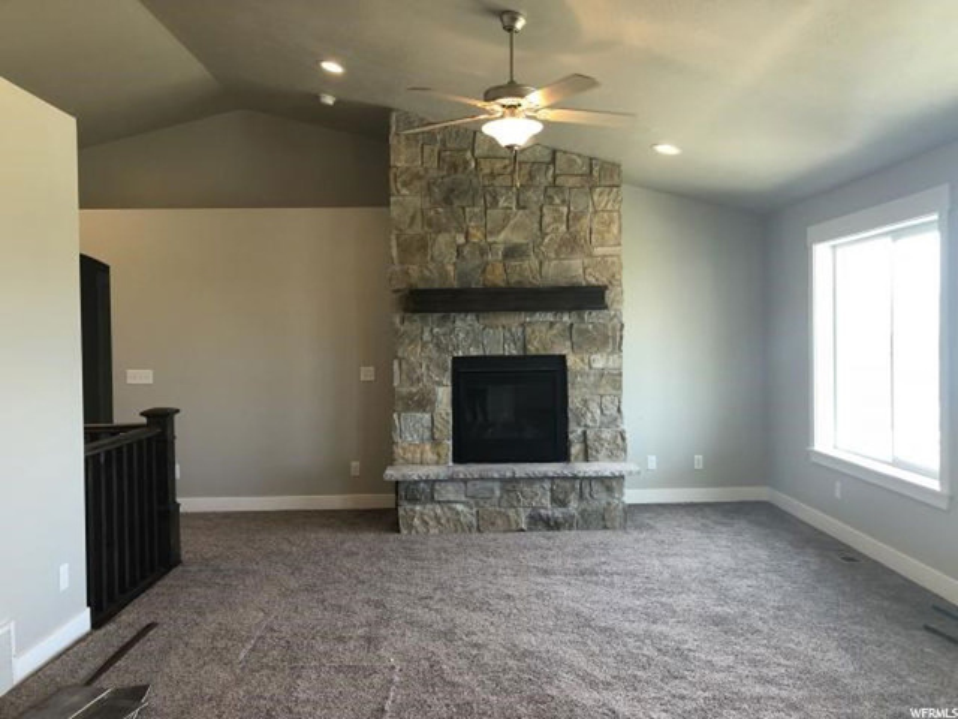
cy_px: 360
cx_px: 479
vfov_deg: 49.7
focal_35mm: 28
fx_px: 775
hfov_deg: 63.4
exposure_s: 1/40
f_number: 1.8
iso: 25
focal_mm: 4
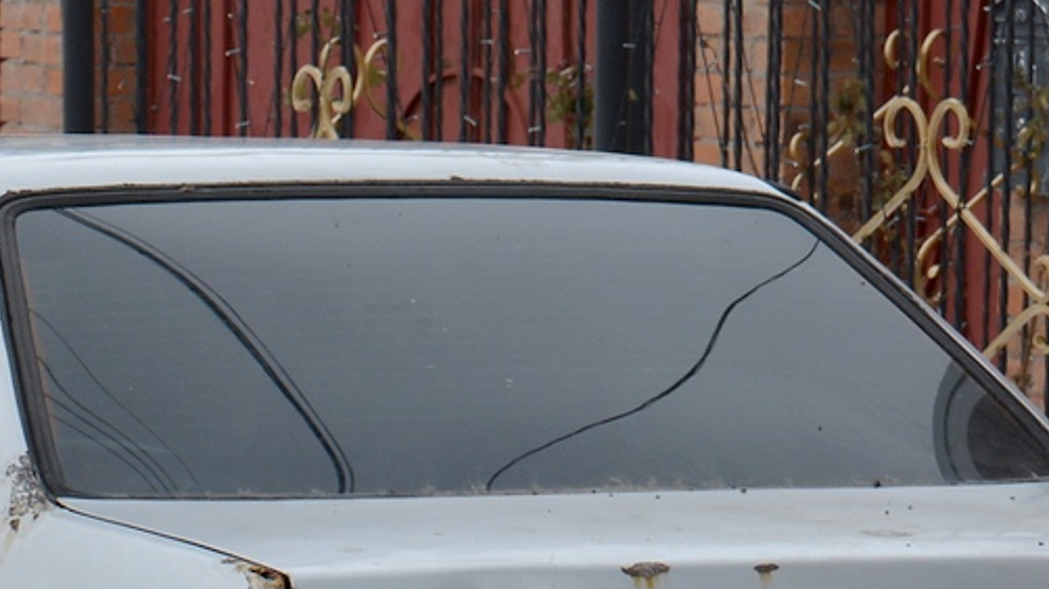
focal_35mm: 291
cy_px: 613
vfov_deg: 4.2
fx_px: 8092
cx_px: 257
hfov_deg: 7.4
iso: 200
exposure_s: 1/250
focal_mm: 62
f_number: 8
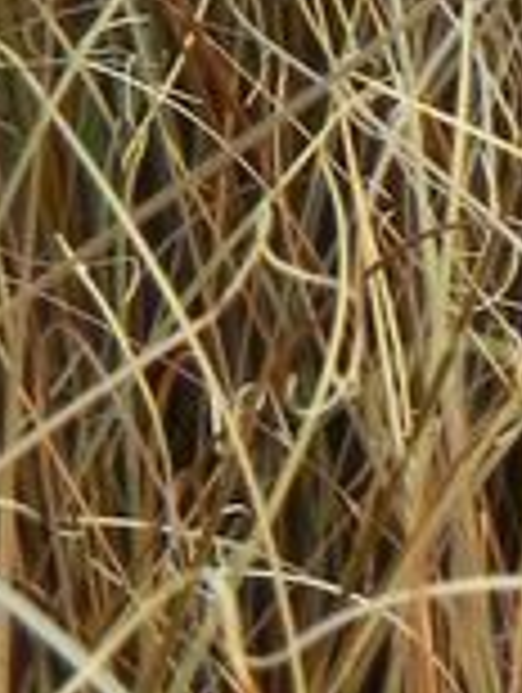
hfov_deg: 2.2
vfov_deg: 2.9
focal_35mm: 668
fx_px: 13394
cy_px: -814
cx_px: 1102
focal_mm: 23
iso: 160
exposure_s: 1/50
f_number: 5
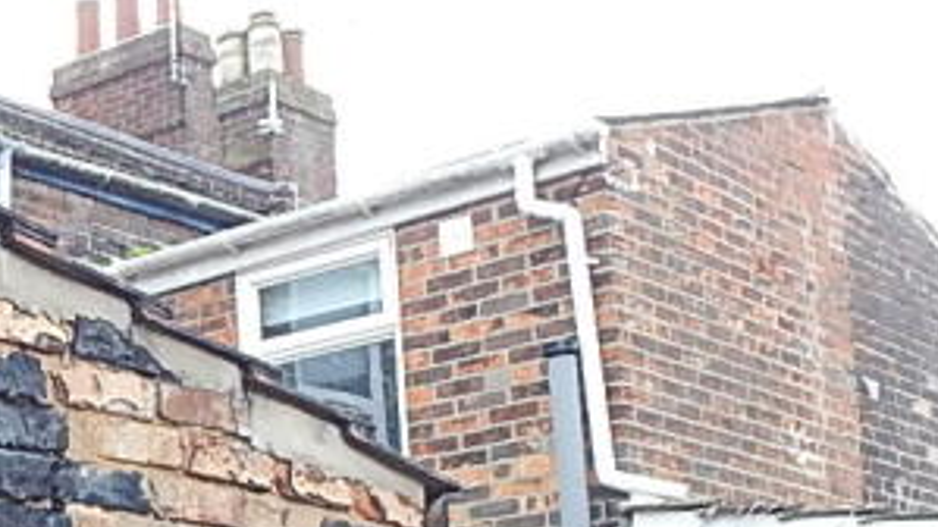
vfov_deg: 14.3
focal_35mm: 82
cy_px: 621
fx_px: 2039
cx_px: -104
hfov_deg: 24.2
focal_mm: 4
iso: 125
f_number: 3
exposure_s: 1/100
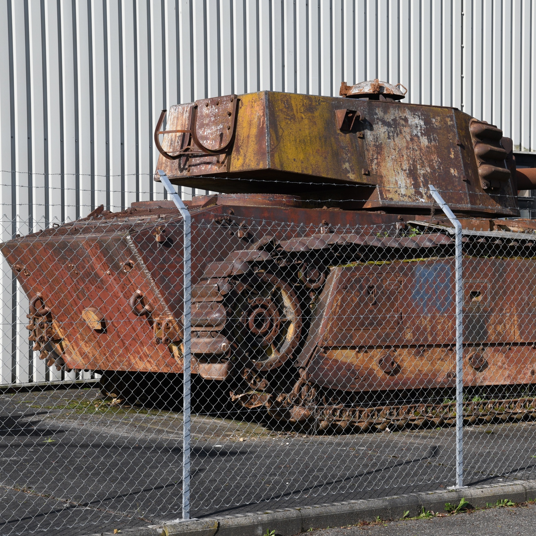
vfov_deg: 18.9
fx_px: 1612
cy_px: 256
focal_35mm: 92
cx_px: 387
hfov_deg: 18.8
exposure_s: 1/250
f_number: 8
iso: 100
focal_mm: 46
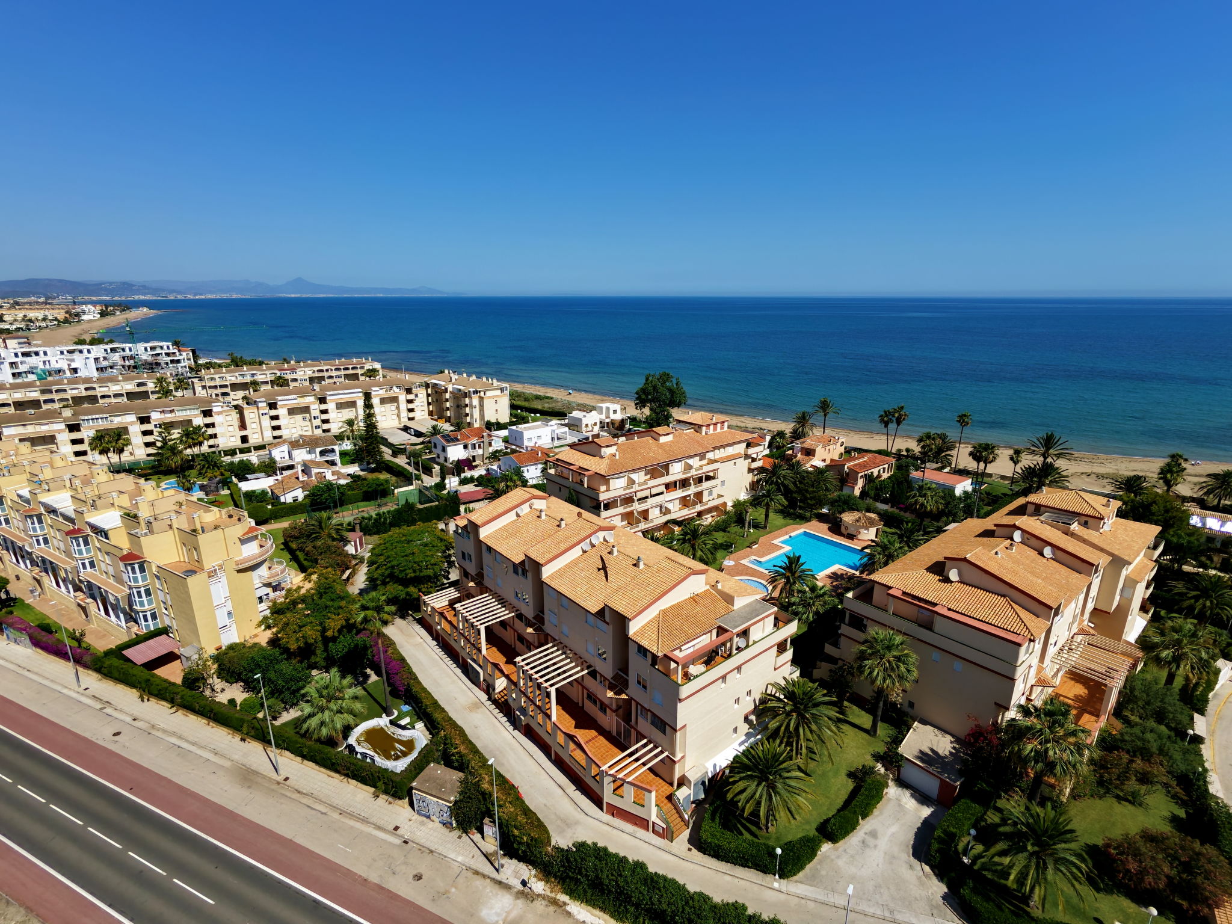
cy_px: 462
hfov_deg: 94.5
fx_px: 569
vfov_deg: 78.1
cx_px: 616
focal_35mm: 16
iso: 150
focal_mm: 3.05
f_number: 2.2
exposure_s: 1/2500
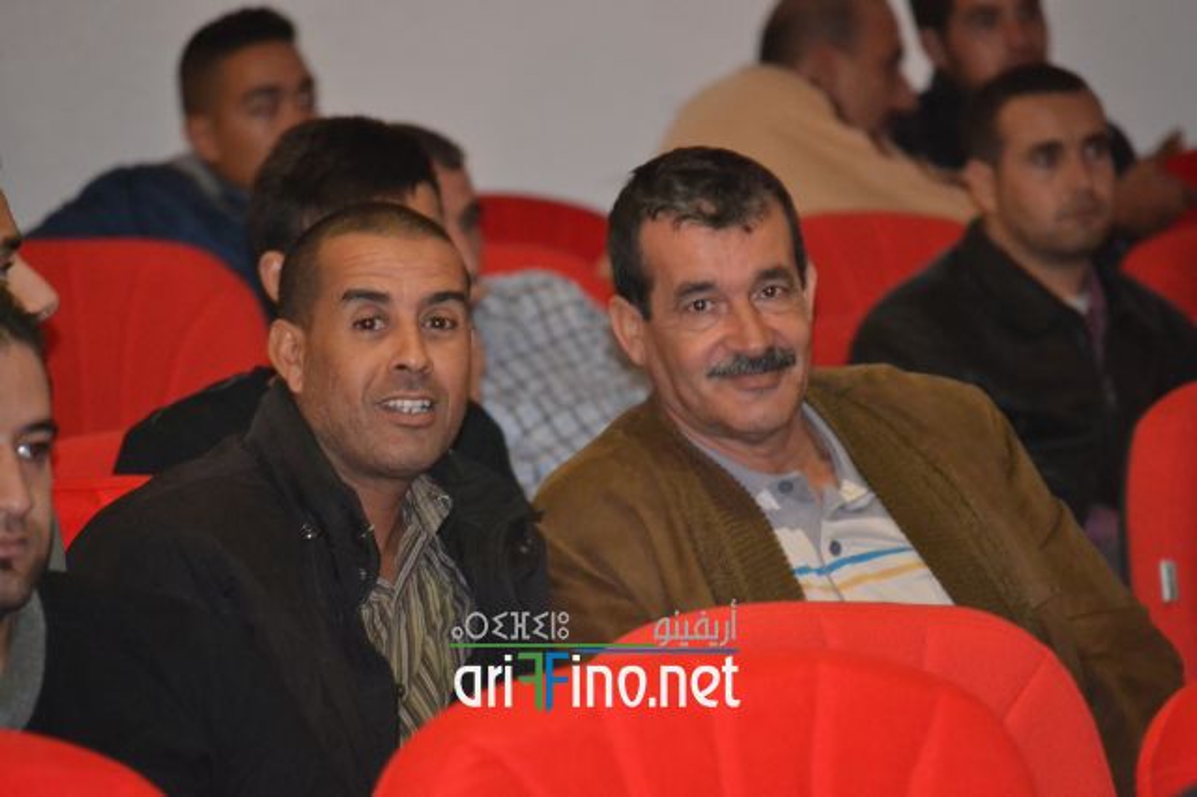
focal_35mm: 300
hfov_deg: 6.9
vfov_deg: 4.6
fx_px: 9969
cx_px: 598
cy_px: 398
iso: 3200
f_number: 5.6
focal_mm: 200
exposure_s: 1/60
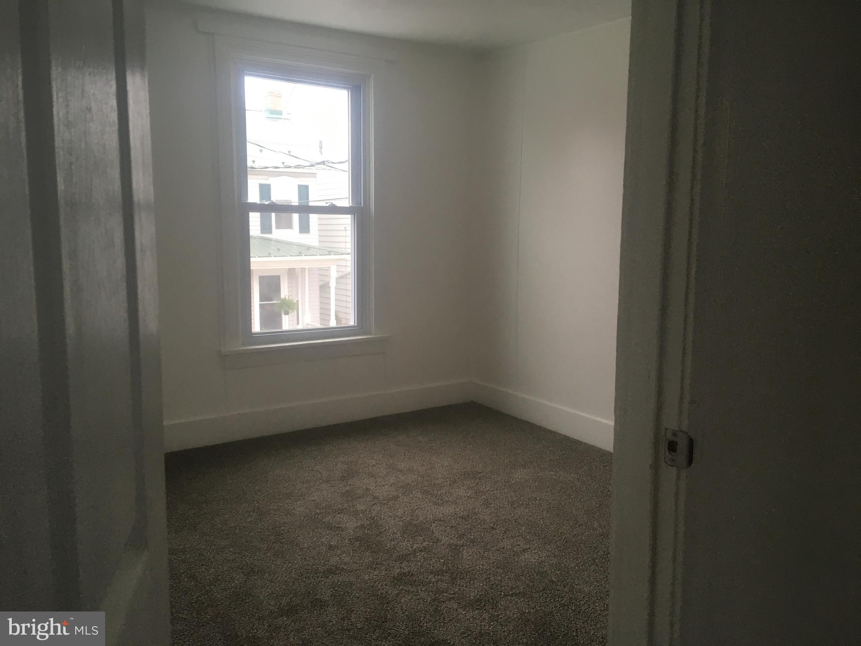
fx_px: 721
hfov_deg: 61.7
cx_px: 430
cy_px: 323
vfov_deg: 48.2
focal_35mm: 29
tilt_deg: -7.8
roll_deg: -0.1
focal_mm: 4.15
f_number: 2.2
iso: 25
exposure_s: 1/30
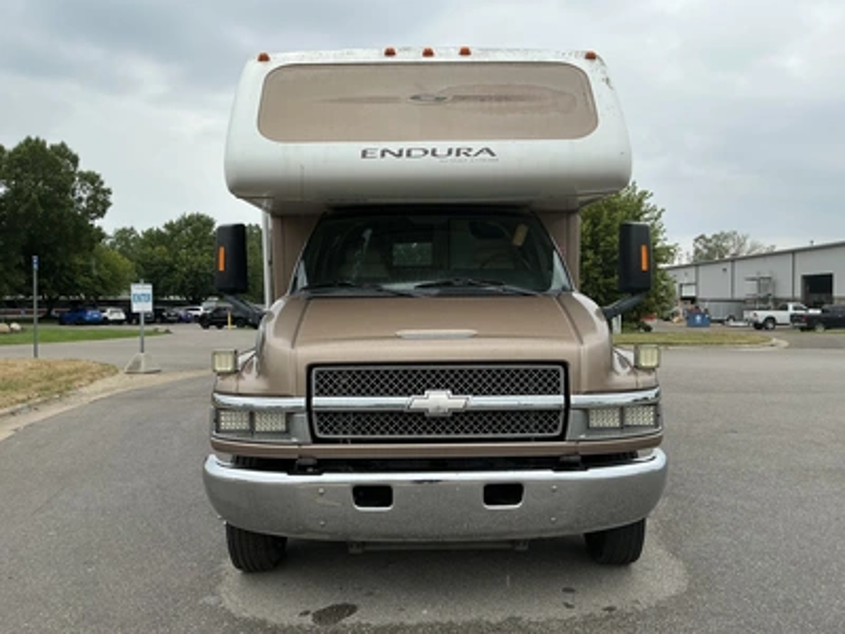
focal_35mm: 28
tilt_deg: +0.0
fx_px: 683
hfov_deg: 63.4
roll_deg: -0.1
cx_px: 422
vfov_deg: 49.7
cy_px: 317
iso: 25
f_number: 1.8
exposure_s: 1/666
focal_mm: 3
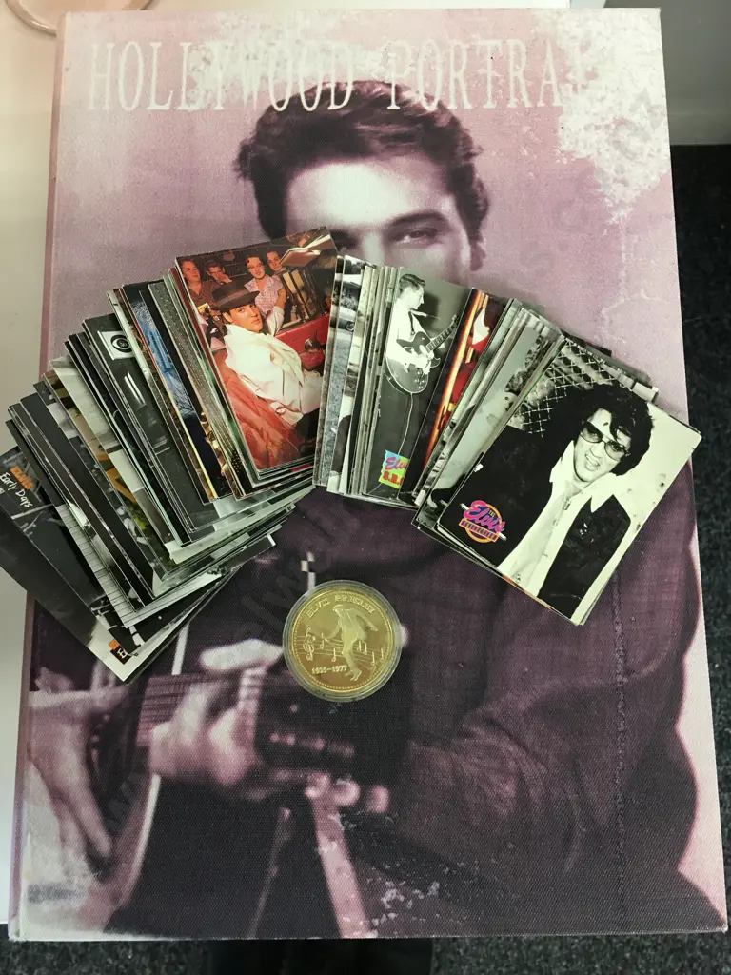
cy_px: 488
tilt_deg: -80.7
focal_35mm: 29
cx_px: 366
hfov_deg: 48.2
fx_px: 817
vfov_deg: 61.7
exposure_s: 1/17
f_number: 2.2
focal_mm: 4.15
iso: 80
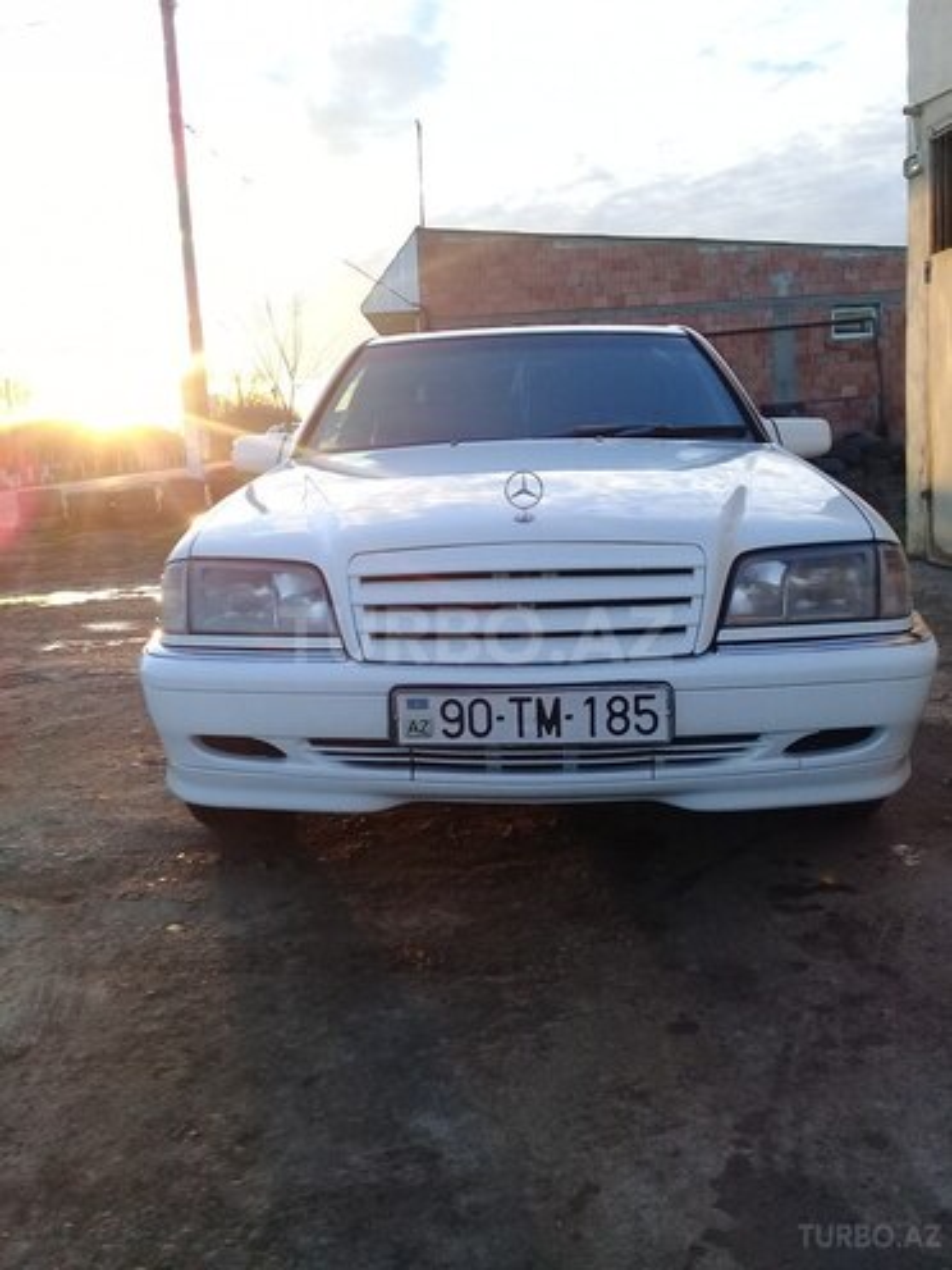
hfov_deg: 45.4
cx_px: 476
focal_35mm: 31
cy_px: 635
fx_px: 1137
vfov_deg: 58.4
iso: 50
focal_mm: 3.3
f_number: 2.2
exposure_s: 1/124
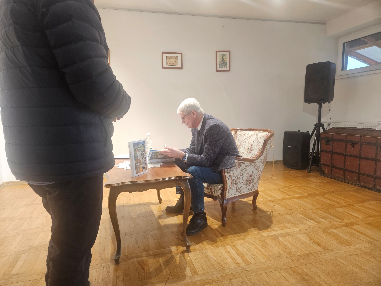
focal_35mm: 23
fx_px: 253
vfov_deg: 58.9
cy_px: 143
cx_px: 190
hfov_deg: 73.9
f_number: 1.8
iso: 200
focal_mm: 5.4
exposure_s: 1/100
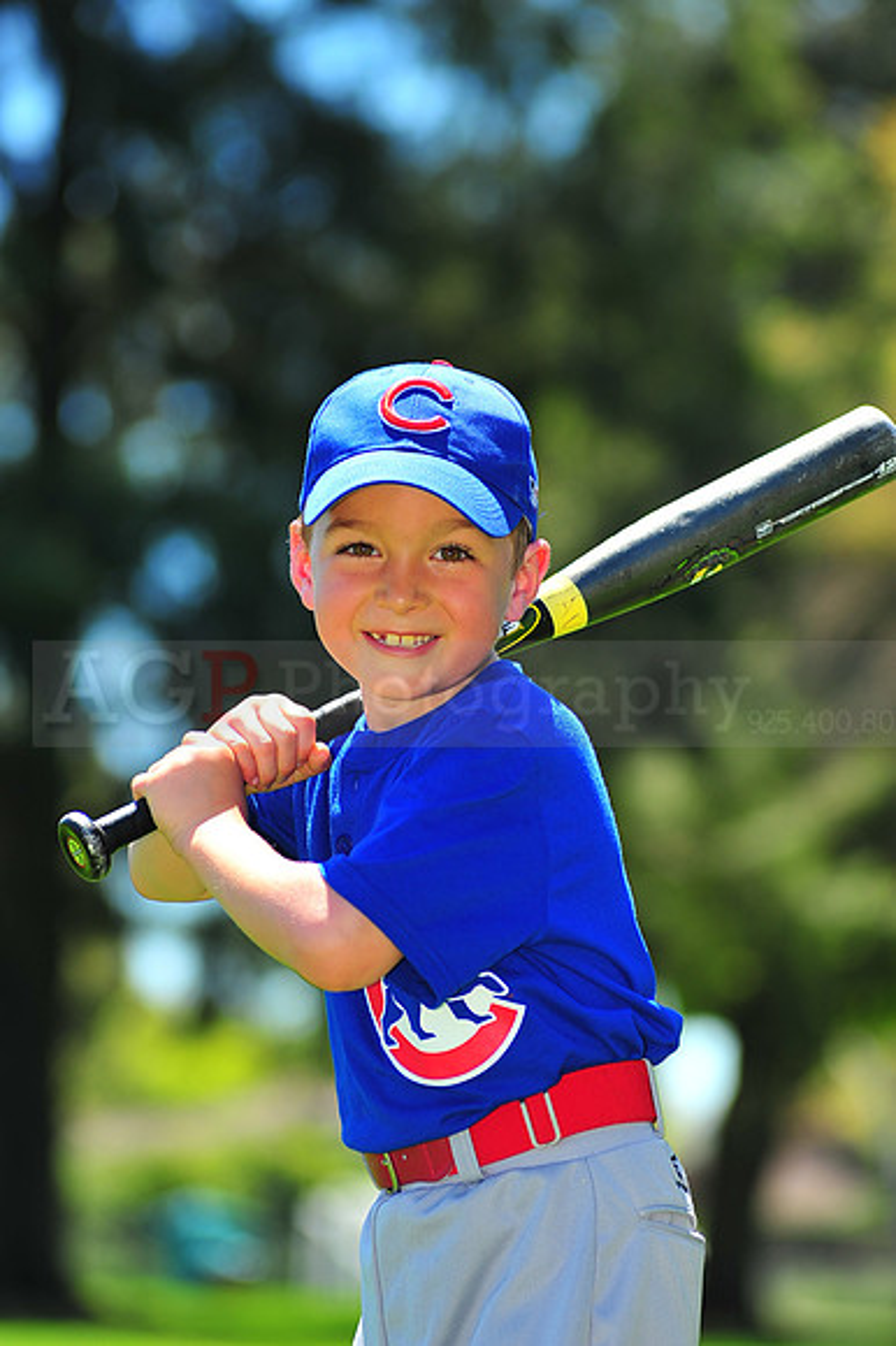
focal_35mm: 180
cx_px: 448
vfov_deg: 11.4
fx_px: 6728
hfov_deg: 7.6
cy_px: 673
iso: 200
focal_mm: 180
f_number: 5
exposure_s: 1/640
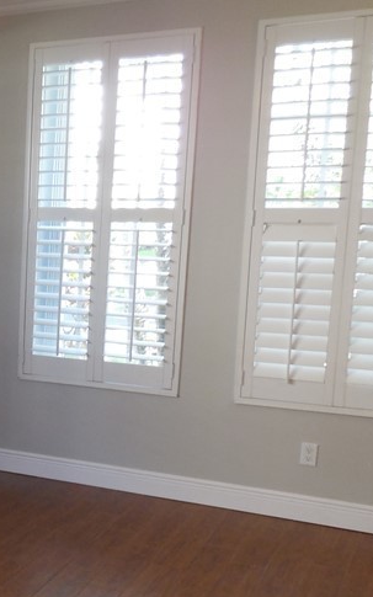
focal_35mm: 56
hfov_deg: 19.6
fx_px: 911
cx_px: -209
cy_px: 364
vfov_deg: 36.1
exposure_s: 1/30
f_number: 3.1
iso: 160
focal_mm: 4.5
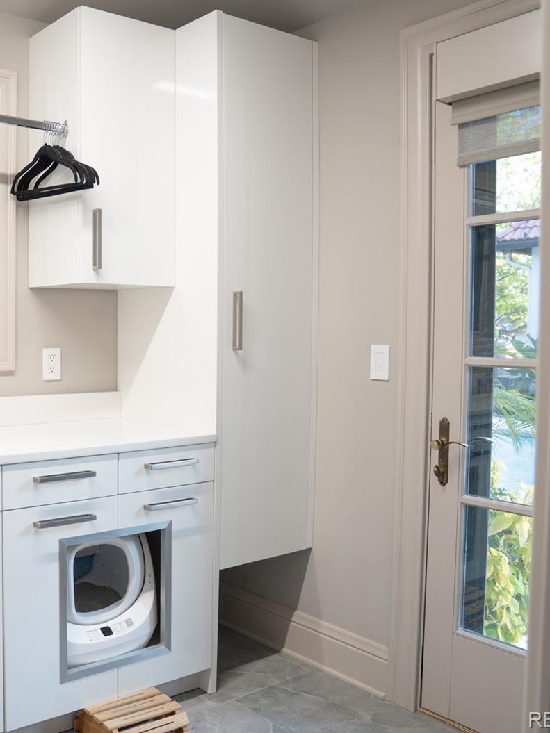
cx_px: 85
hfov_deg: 38.6
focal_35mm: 35
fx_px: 742
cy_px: 364
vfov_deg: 52.6
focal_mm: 24
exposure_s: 1/125
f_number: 5
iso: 1000
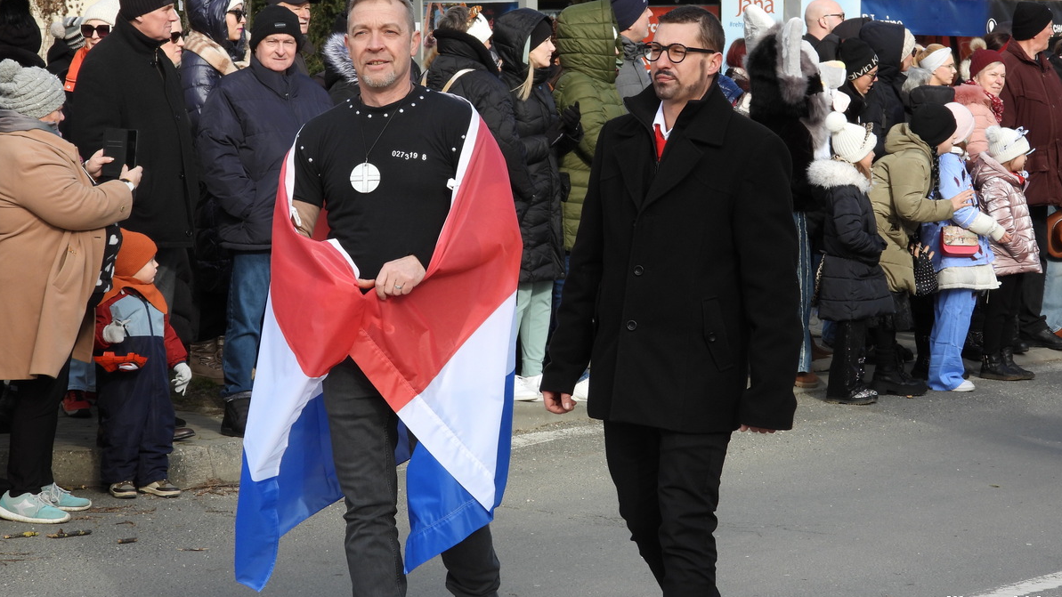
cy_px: 231
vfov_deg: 9.6
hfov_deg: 17.0
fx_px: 3548
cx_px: 530
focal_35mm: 126
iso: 100
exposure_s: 1/400
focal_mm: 20.7
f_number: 4
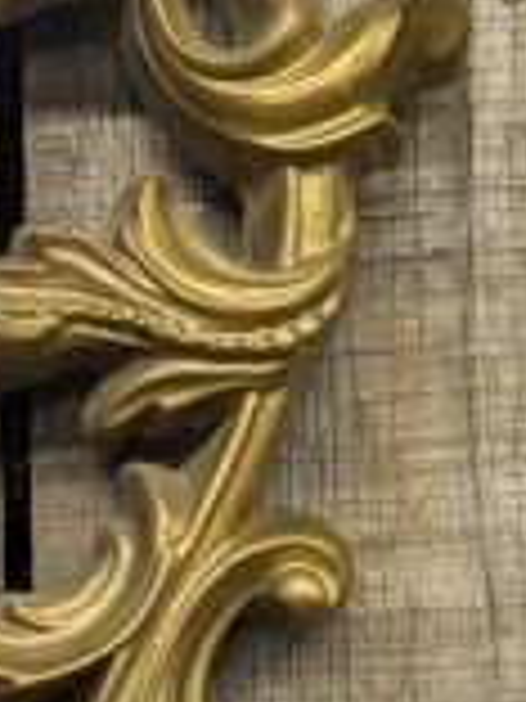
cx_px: -198
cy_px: 940
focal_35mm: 77
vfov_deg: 22.4
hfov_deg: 17.7
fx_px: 1560
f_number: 1.68
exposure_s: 1/120
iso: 353
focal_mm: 6.9
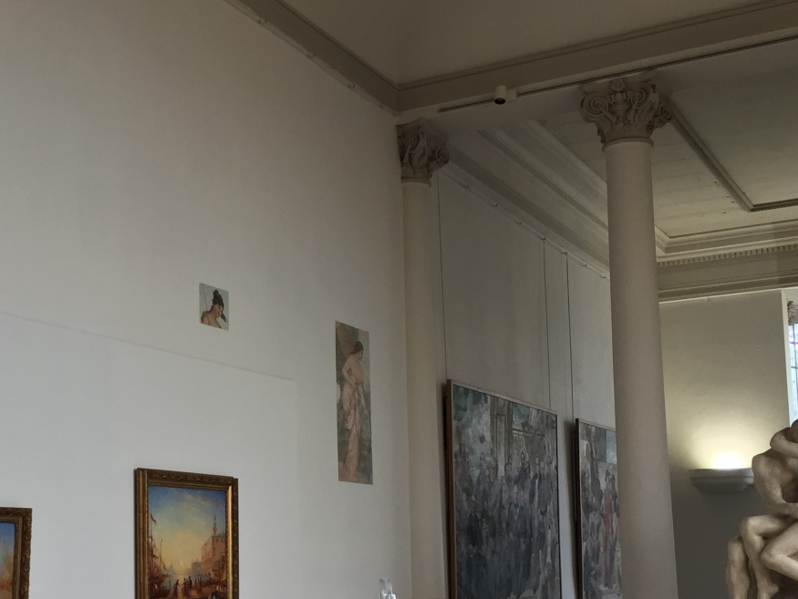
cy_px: 419
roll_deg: -0.2
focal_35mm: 53
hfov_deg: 35.5
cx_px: 222
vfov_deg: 27.3
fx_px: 1222
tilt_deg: +8.2
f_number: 2.2
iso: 50
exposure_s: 1/100
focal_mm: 4.15
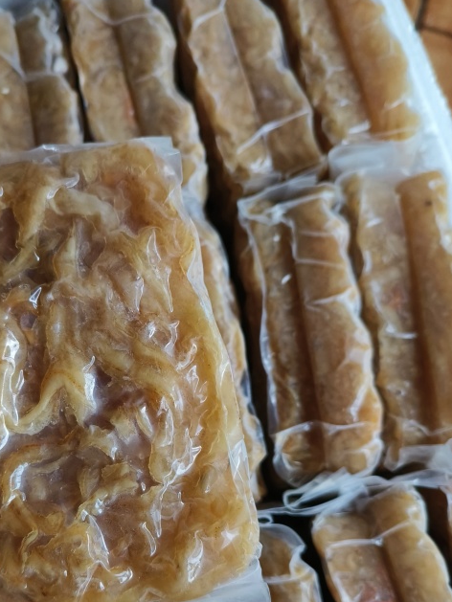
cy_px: 379
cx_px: 145
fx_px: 679
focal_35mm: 39
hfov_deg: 36.4
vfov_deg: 47.4
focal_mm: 5.5
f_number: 1.75
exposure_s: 1/33.3
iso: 1342
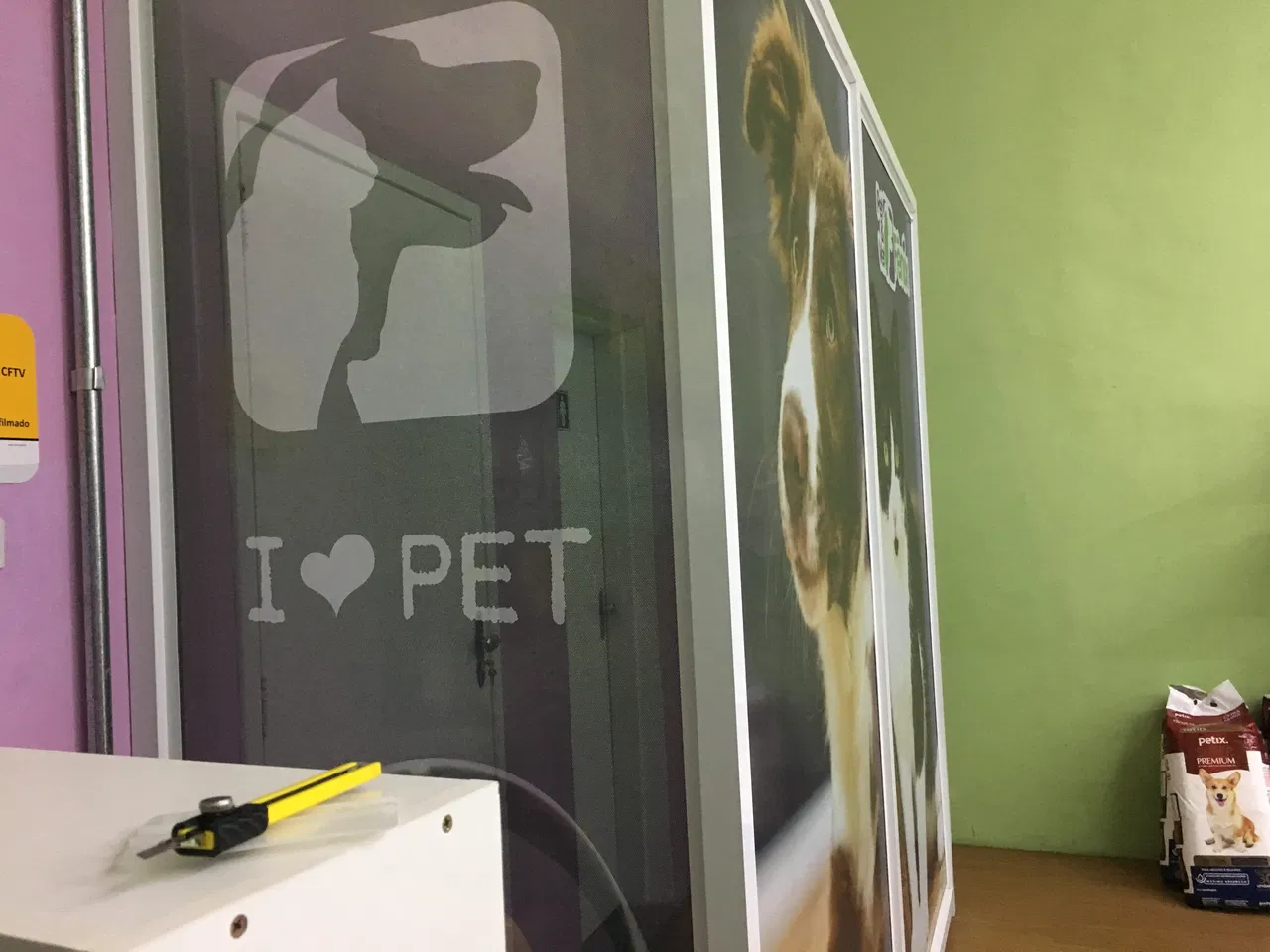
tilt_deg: +0.2
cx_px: 635
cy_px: 476
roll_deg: +2.3
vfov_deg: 48.2
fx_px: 1064
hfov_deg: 61.7
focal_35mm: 29
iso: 200
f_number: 2.2
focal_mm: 4.15
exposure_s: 1/15
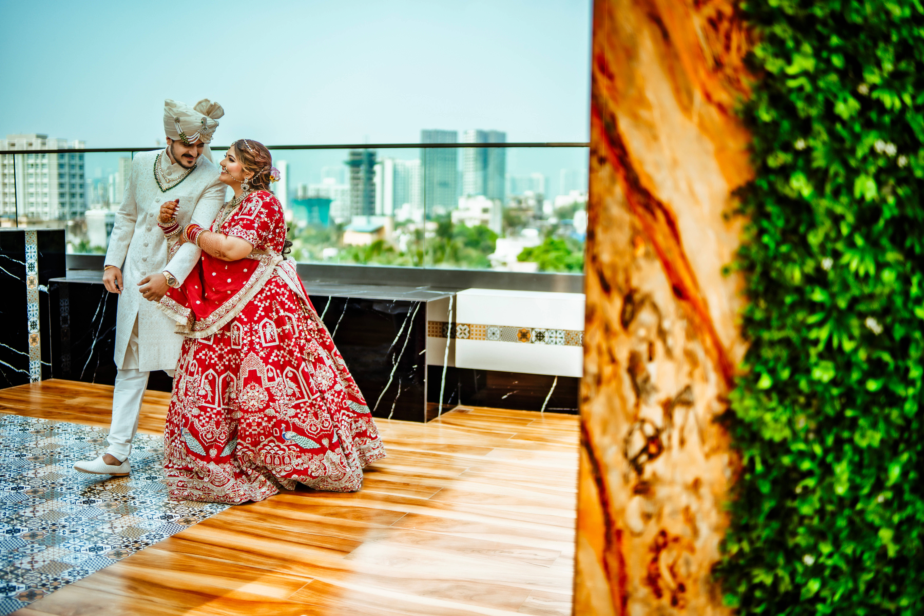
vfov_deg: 37.9
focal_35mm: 35
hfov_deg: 54.4
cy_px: 308
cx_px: 462
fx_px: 898
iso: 50
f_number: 1.4
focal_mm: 35
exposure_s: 1/1250
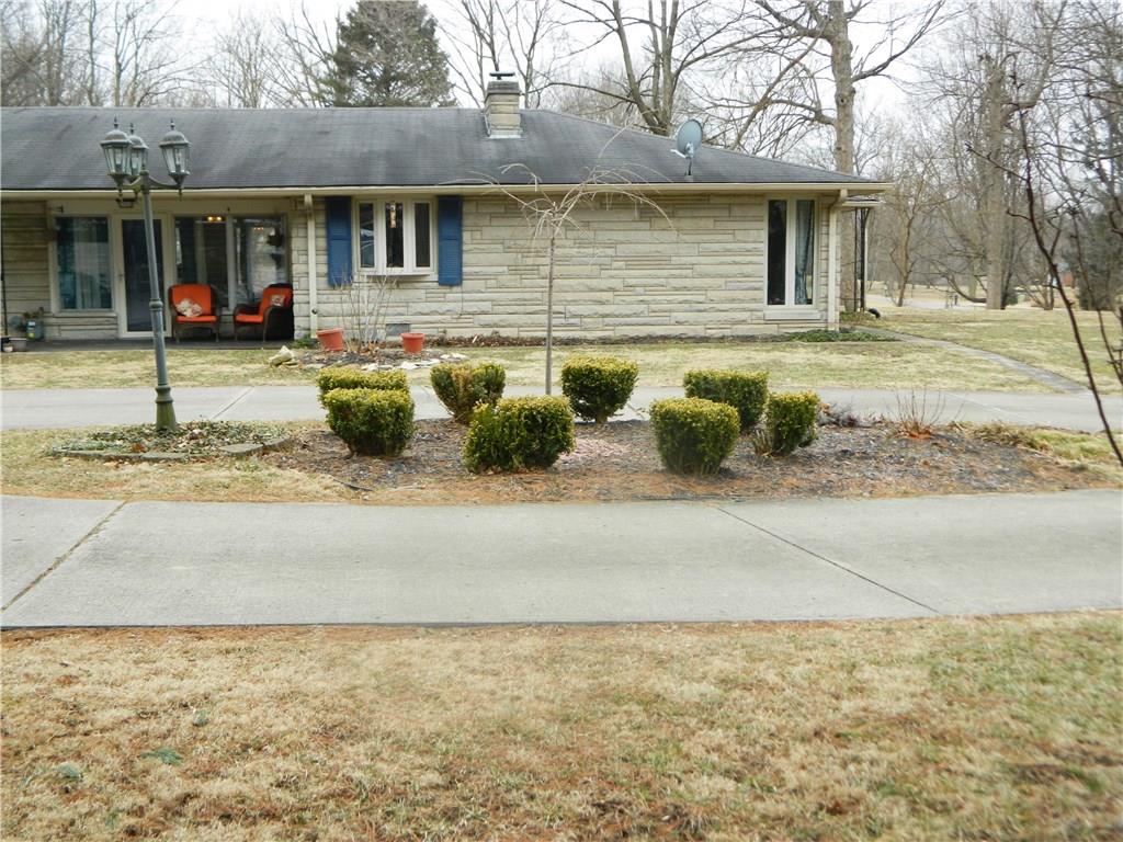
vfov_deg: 35.1
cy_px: 421
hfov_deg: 45.8
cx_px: 562
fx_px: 1330
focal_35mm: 41
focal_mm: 7.3
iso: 80
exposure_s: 1/100
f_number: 3.5
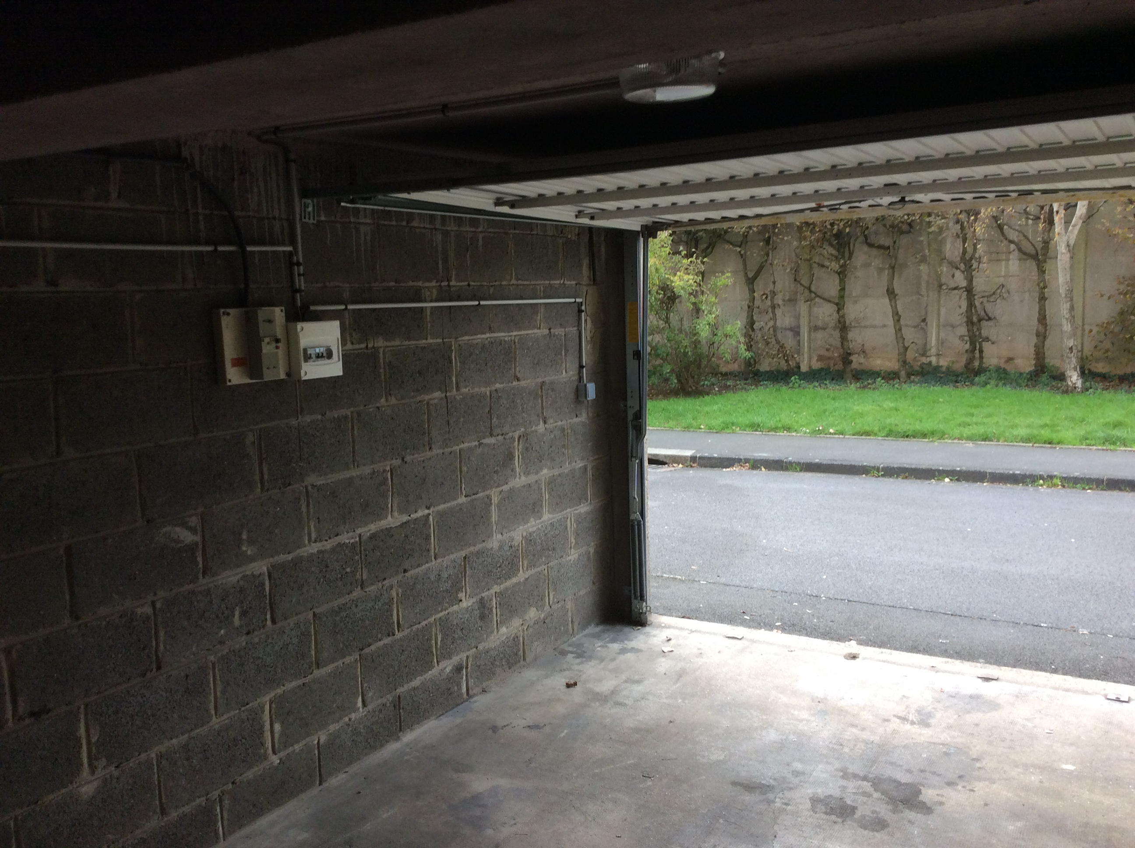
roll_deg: +1.9
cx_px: 568
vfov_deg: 44.1
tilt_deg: -8.8
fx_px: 1048
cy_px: 424
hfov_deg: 56.9
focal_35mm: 32
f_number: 2.4
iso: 50
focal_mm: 3.3
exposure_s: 1/100
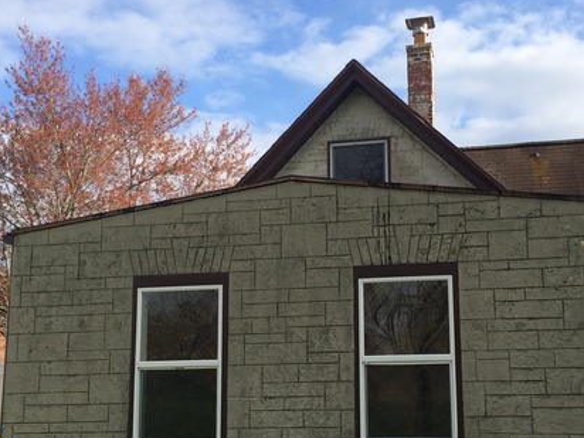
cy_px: 265
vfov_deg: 32.1
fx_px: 759
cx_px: 359
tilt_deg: +8.8
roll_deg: +1.5
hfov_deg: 41.8
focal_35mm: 45
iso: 32
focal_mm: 4.15
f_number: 2.2
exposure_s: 1/1282
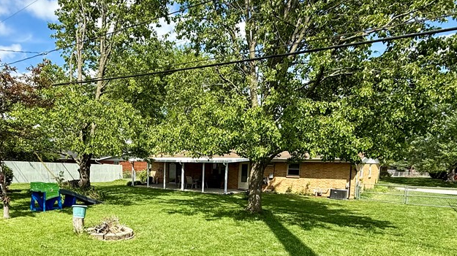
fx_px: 303
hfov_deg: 72.8
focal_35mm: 25
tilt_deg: -5.8
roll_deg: -0.6
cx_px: 170
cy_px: 194
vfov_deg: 44.3
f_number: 2.2
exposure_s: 1/1068
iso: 50
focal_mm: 2.22
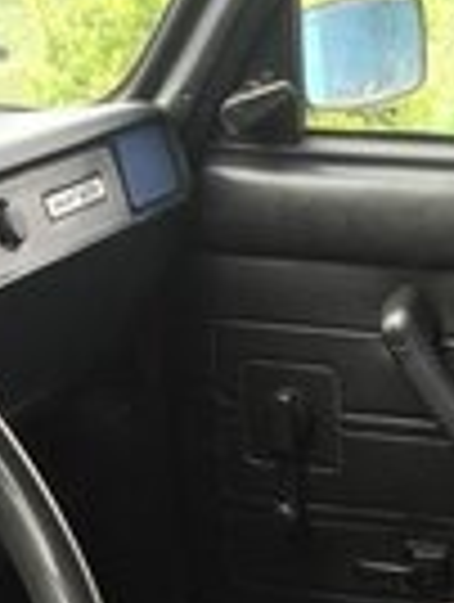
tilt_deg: -31.3
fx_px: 1865
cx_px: 355
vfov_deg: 15.9
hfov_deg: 13.8
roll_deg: -2.8
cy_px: 1053
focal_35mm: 107
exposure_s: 1/50
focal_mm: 4.15
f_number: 2.2
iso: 32
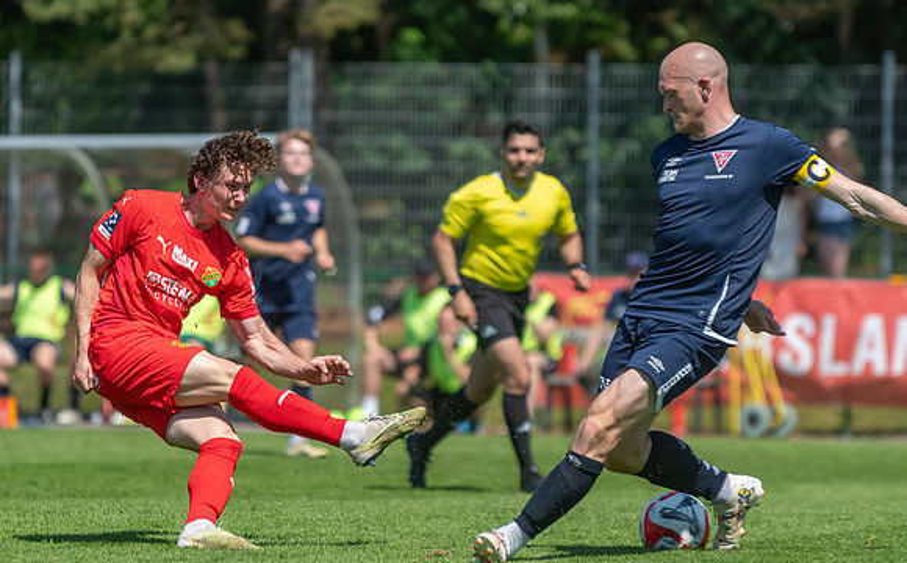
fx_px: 10742
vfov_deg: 3.0
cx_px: 262
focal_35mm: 435
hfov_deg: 4.8
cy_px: 233
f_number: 3.2
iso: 160
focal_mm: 200
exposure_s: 1/2000
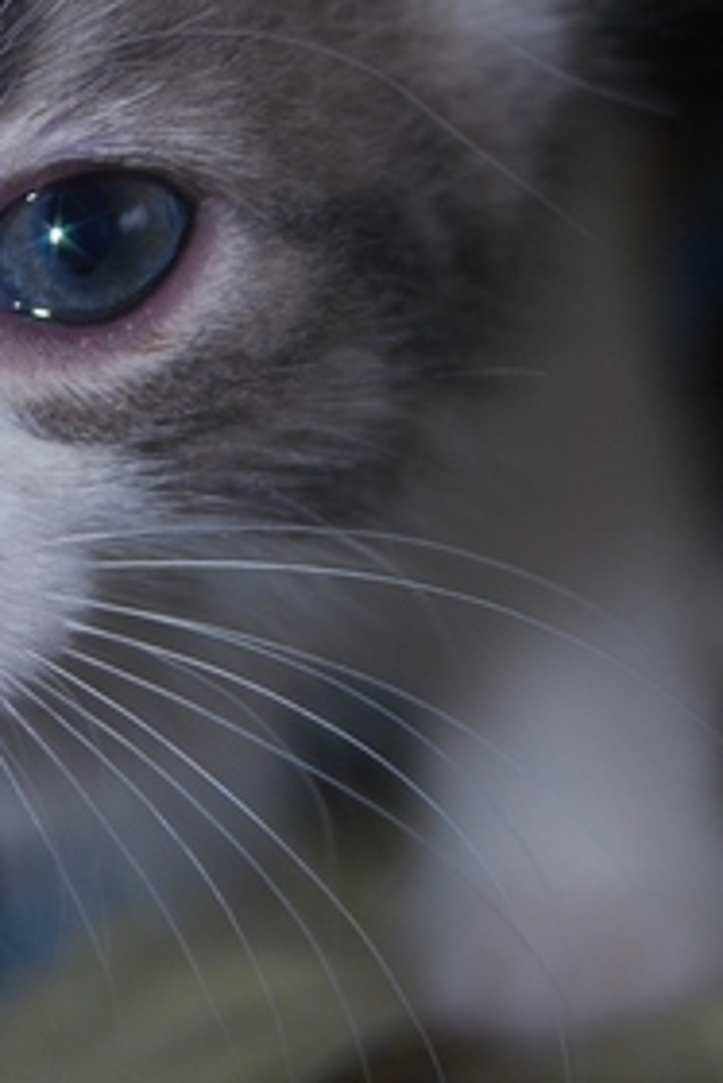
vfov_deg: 12.6
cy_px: 483
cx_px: -46
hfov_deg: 8.4
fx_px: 4904
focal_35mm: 163
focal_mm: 38
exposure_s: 1/60
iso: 200
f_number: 4.8
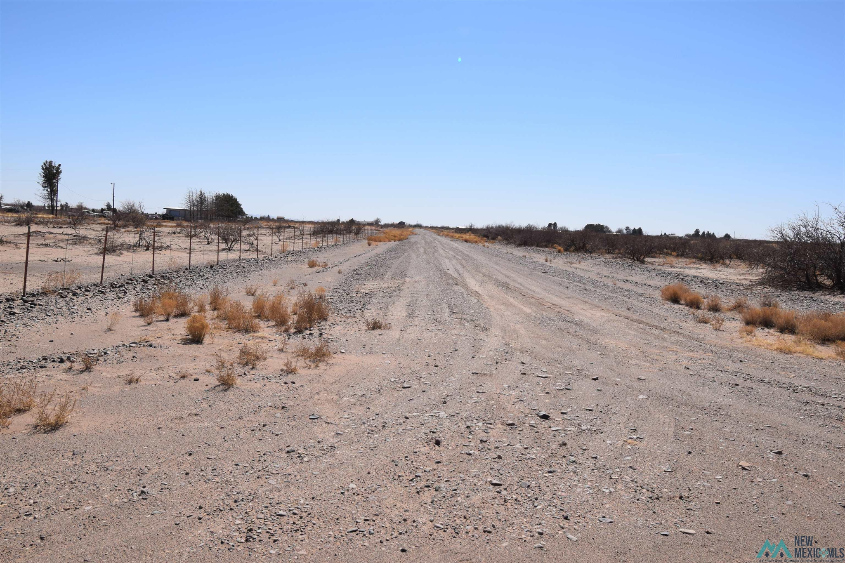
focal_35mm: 30
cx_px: 422
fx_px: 704
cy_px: 282
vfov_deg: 43.6
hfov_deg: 61.9
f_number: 11
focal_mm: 20
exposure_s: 1/500
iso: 200
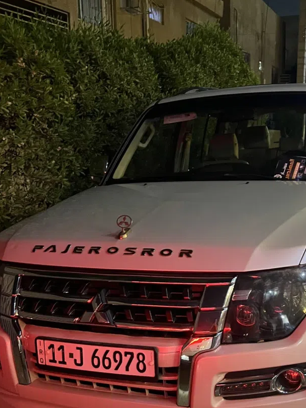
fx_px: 519
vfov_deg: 42.5
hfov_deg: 32.6
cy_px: 266
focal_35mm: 44
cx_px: 204
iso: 640
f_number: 1.5
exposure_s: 1/25
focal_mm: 5.7
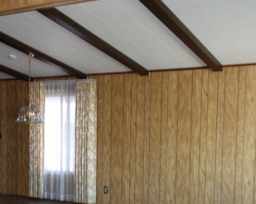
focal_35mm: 56
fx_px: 424
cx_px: 106
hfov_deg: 33.5
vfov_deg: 26.6
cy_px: 164
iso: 320
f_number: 1.8
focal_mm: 10.4
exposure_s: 1/30
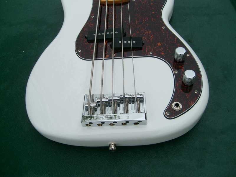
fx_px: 239
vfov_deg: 40.7
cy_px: 88
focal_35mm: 35
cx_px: 118
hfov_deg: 52.6
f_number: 7.1
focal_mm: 5.8
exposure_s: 1/350
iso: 80
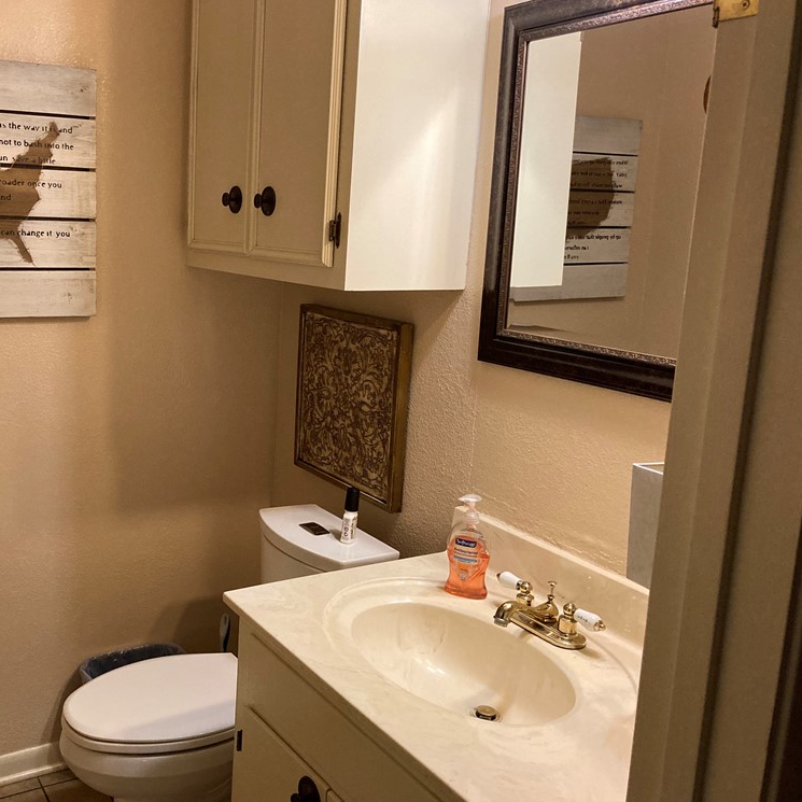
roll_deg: -2.1
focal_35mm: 34
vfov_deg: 48.4
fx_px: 891
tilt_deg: -10.4
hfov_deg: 47.5
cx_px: 255
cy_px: 395
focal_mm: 3.99
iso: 320
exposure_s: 1/60
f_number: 1.8
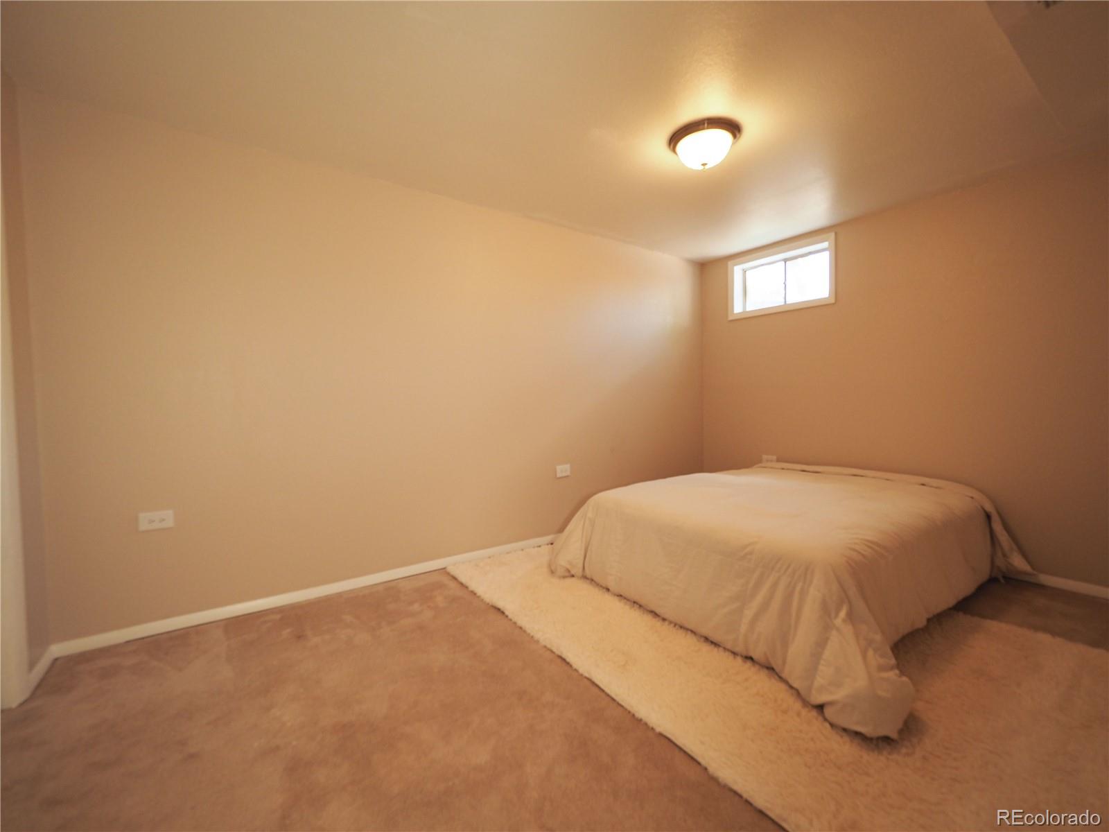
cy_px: 416
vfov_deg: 85.7
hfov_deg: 102.1
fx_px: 449
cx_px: 554
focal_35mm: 14
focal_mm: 7
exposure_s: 1/50
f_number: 3.2
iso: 320
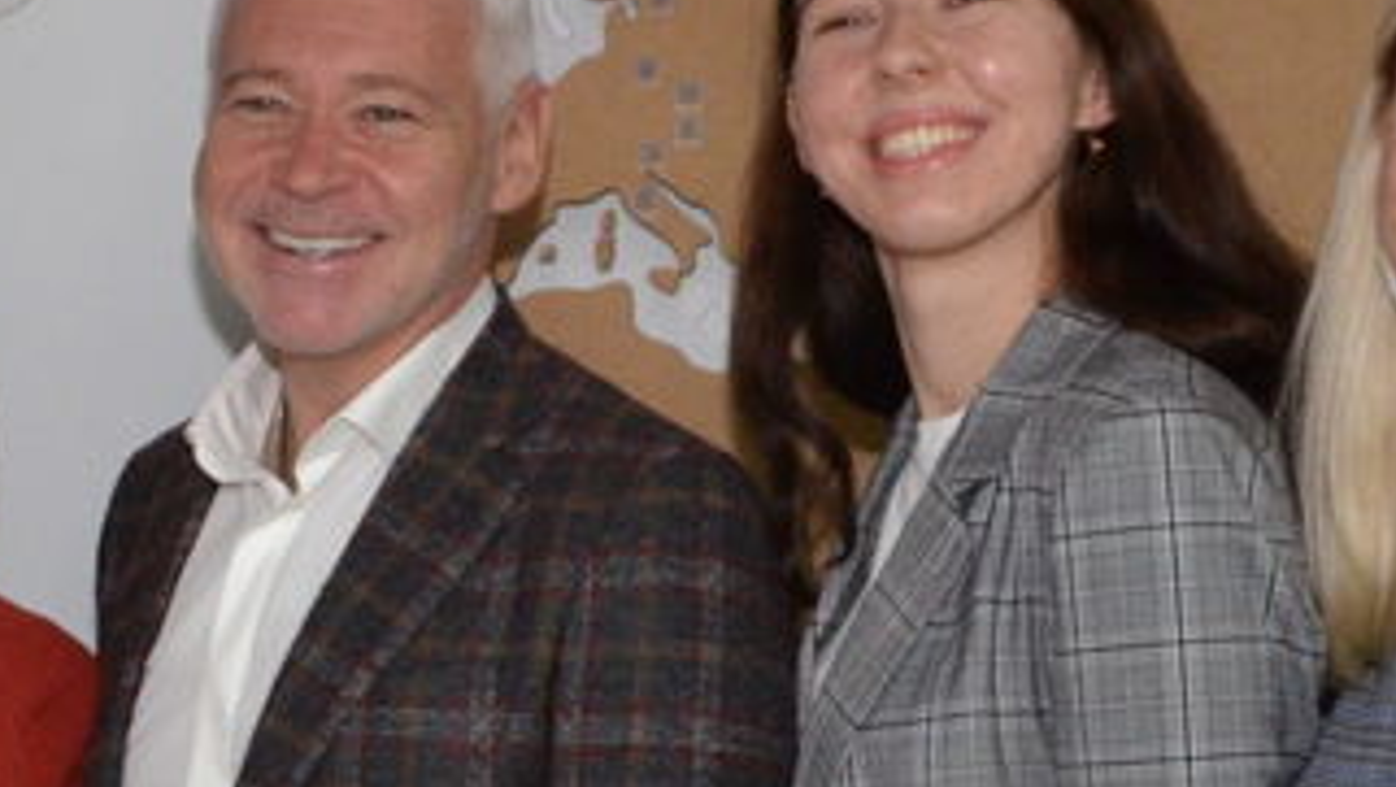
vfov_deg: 9.8
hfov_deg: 16.8
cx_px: -213
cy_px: 763
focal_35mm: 123
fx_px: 4556
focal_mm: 18
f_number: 3.5
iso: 800
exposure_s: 1/250
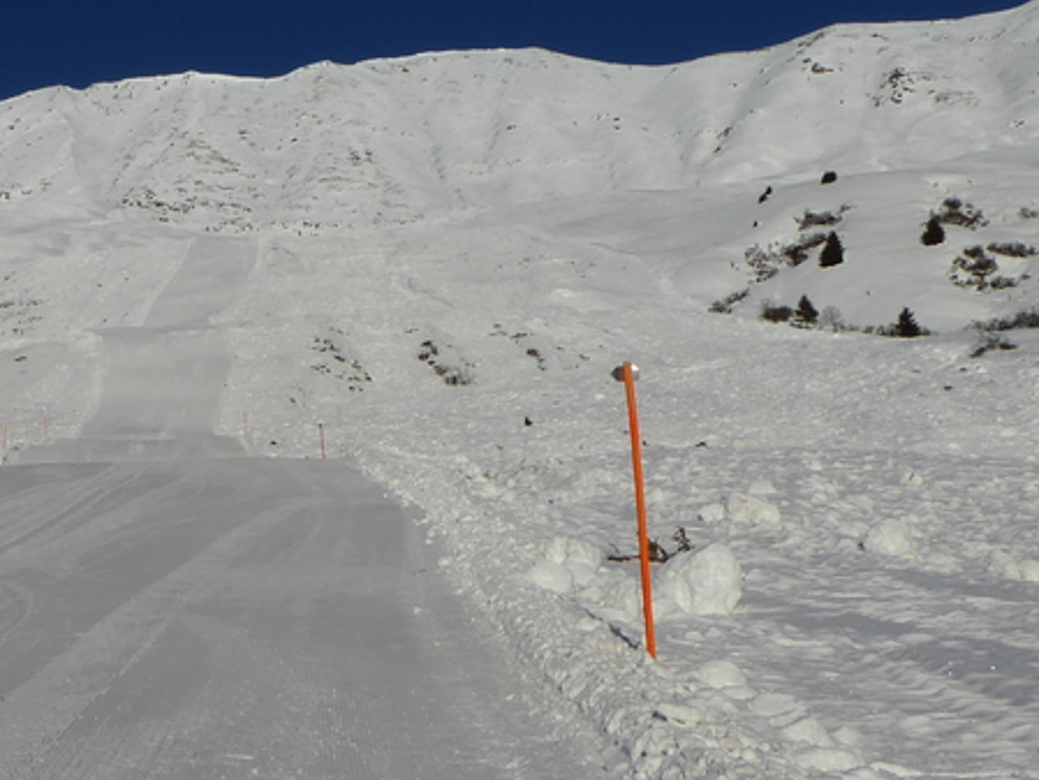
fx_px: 1711
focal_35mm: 57
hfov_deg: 32.3
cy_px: 396
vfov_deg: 25.7
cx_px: 123
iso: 80
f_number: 4.5
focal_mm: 4.3
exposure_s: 1/2000
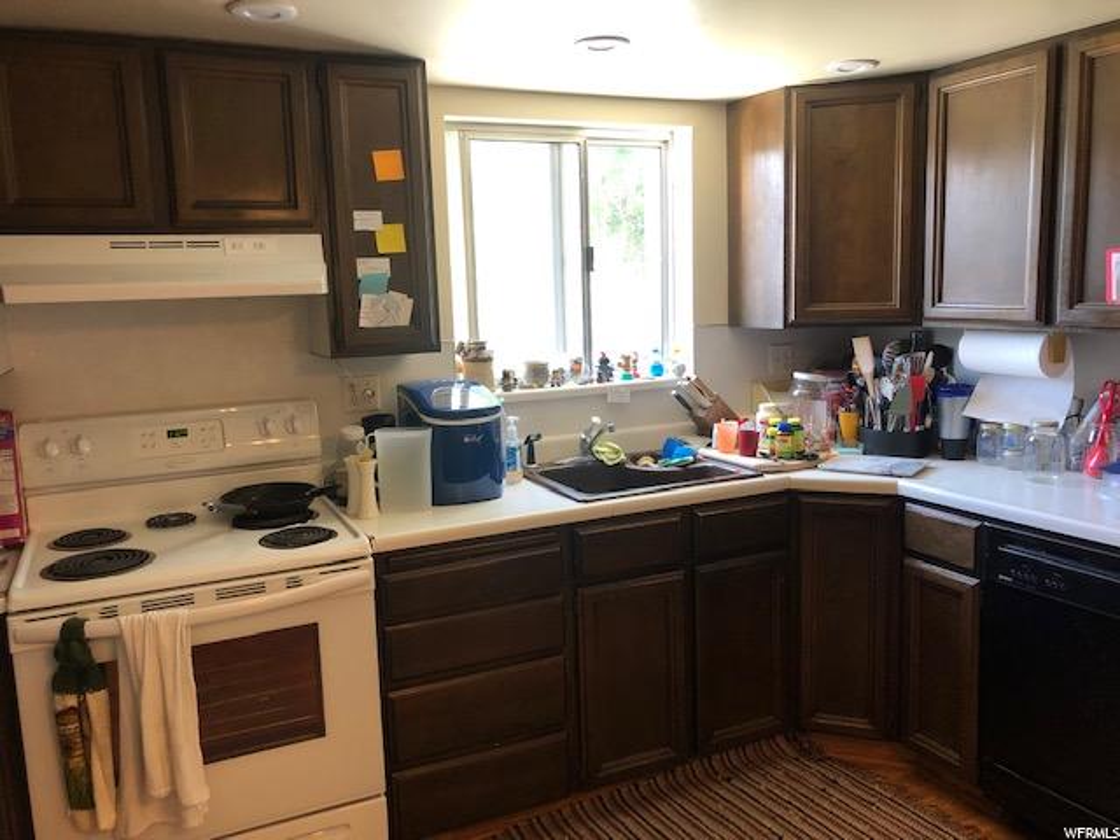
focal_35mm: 28
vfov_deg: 49.7
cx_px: 560
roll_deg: +1.8
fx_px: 906
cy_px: 420
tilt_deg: -7.3
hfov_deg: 63.4
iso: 40
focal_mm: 3.99
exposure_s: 1/30
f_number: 1.8
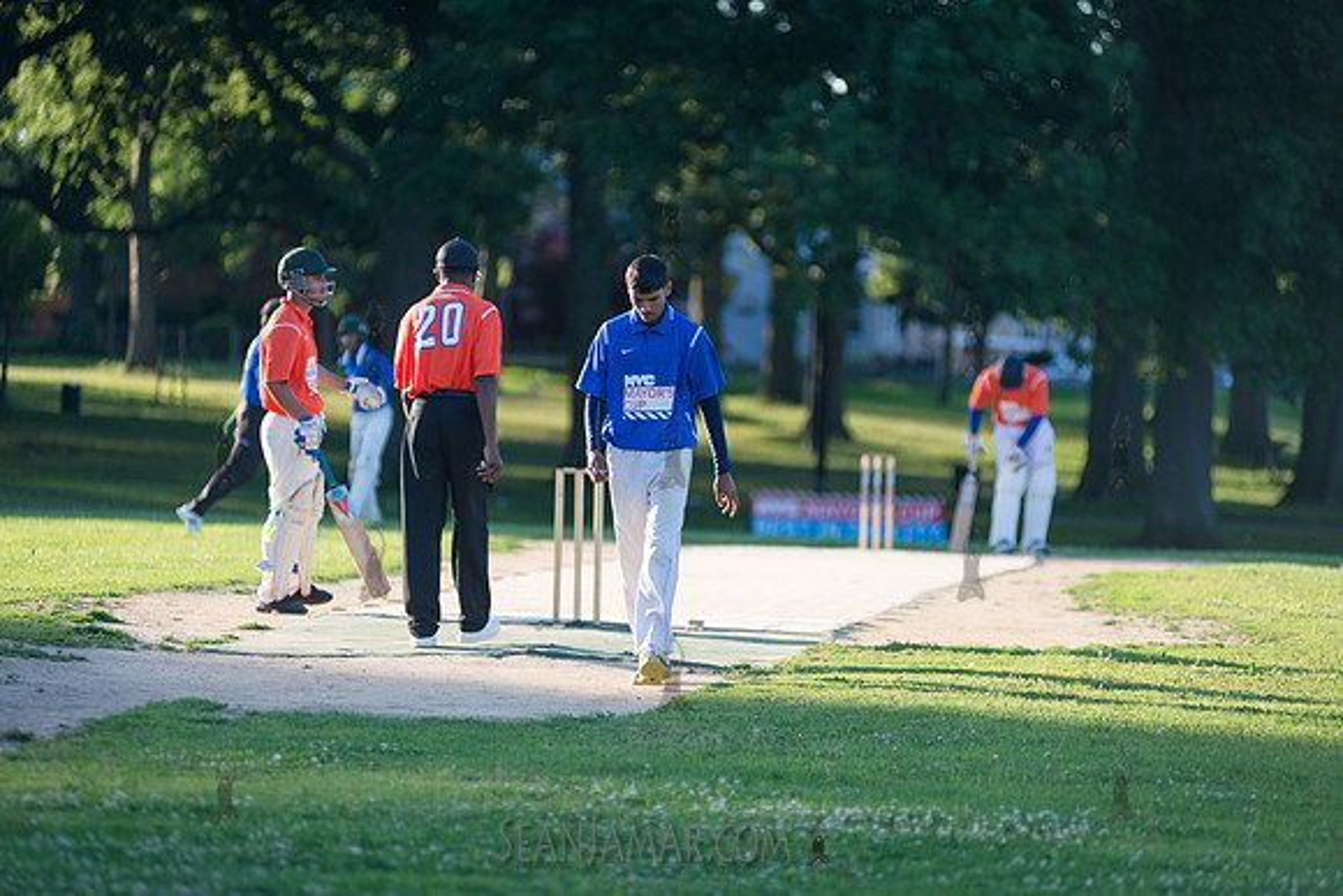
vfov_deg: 6.9
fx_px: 7463
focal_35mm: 200
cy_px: 448
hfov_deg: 10.3
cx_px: 672
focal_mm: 200
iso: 400
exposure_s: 1/2000
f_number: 2.8
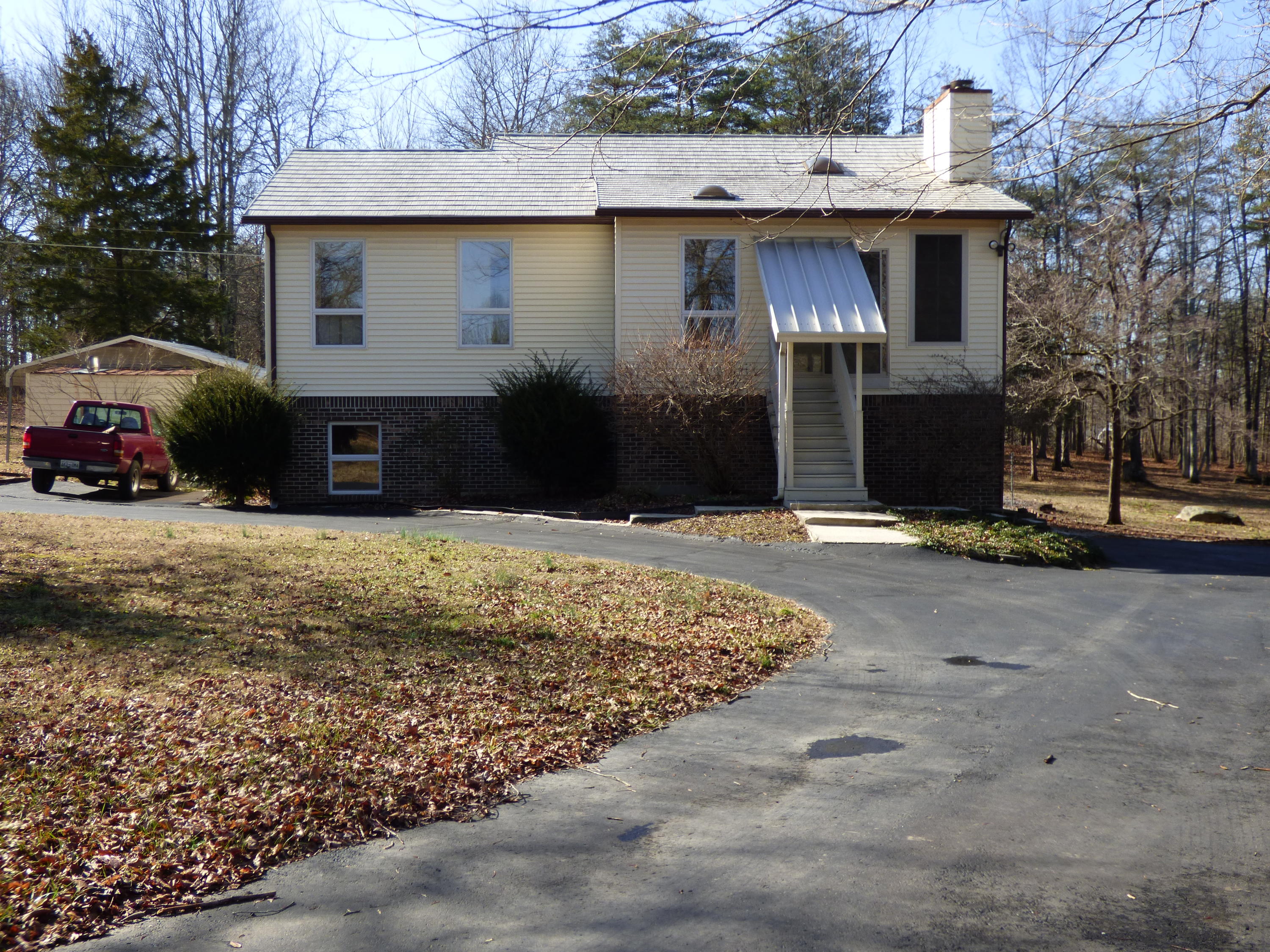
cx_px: 635
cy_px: 476
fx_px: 1578
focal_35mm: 43
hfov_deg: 43.9
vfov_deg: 33.6
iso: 100
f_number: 3.6
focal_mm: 7.37
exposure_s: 1/400
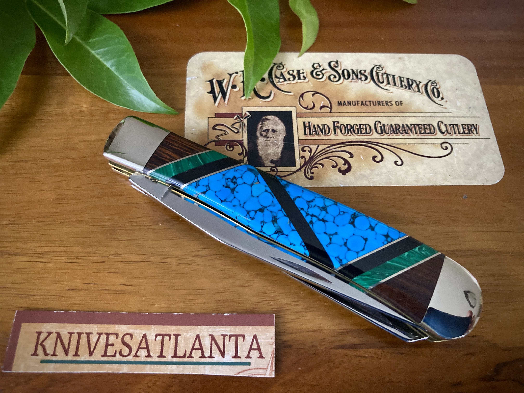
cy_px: 196
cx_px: 262
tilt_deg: -65.2
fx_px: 424
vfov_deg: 49.7
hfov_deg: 63.4
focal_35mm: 28
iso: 640
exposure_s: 1/30
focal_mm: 3.99
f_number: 1.8
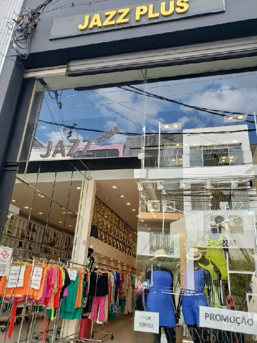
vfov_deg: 67.3
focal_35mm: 26
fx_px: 257
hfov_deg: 53.1
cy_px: 172
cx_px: 128
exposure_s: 1/303
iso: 50
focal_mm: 4.3
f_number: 2.4
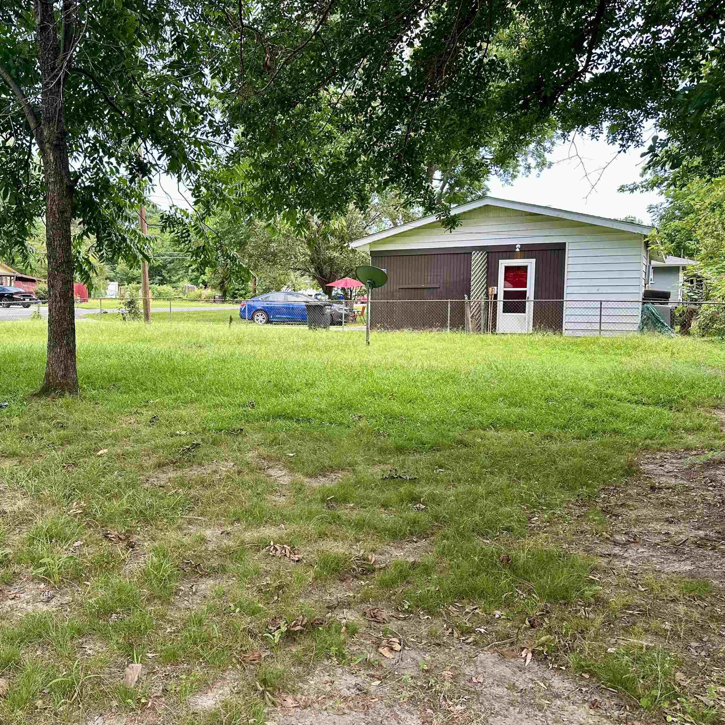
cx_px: 285
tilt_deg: -4.8
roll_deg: -0.1
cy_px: 354
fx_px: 687
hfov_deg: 55.2
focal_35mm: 29
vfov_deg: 55.6
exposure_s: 1/315
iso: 80
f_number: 1.78
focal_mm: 6.86
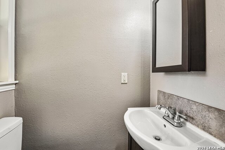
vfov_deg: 73.8
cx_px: 112
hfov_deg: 96.7
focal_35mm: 16
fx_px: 100
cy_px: 75
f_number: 8
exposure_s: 1/15
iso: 800
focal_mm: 16
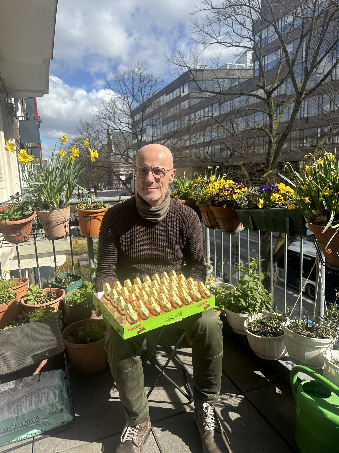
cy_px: 226
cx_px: 170
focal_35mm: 24
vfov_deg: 71.6
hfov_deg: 56.8
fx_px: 313
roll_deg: +1.3
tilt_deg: -8.8
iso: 80
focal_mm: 6.86
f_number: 1.78
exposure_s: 1/3356
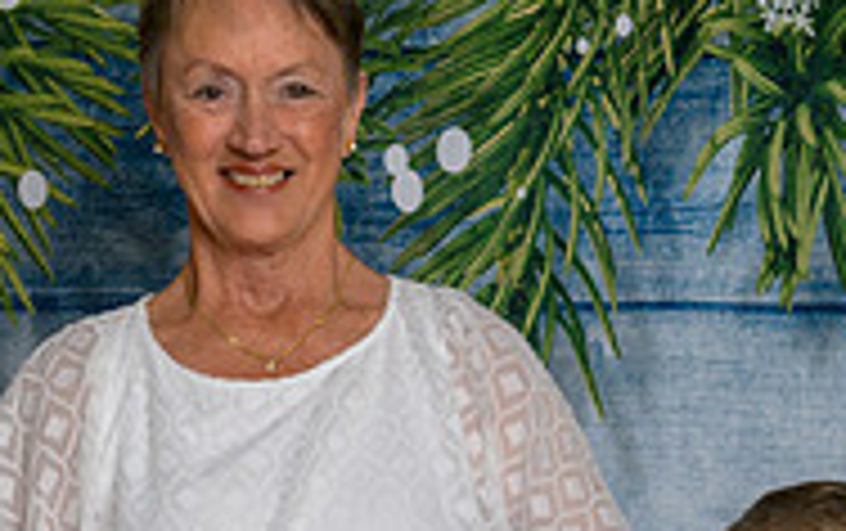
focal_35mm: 160
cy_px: 842
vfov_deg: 8.0
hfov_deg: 13.1
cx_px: 417
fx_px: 3693
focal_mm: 44
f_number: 10
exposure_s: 1/125
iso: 400
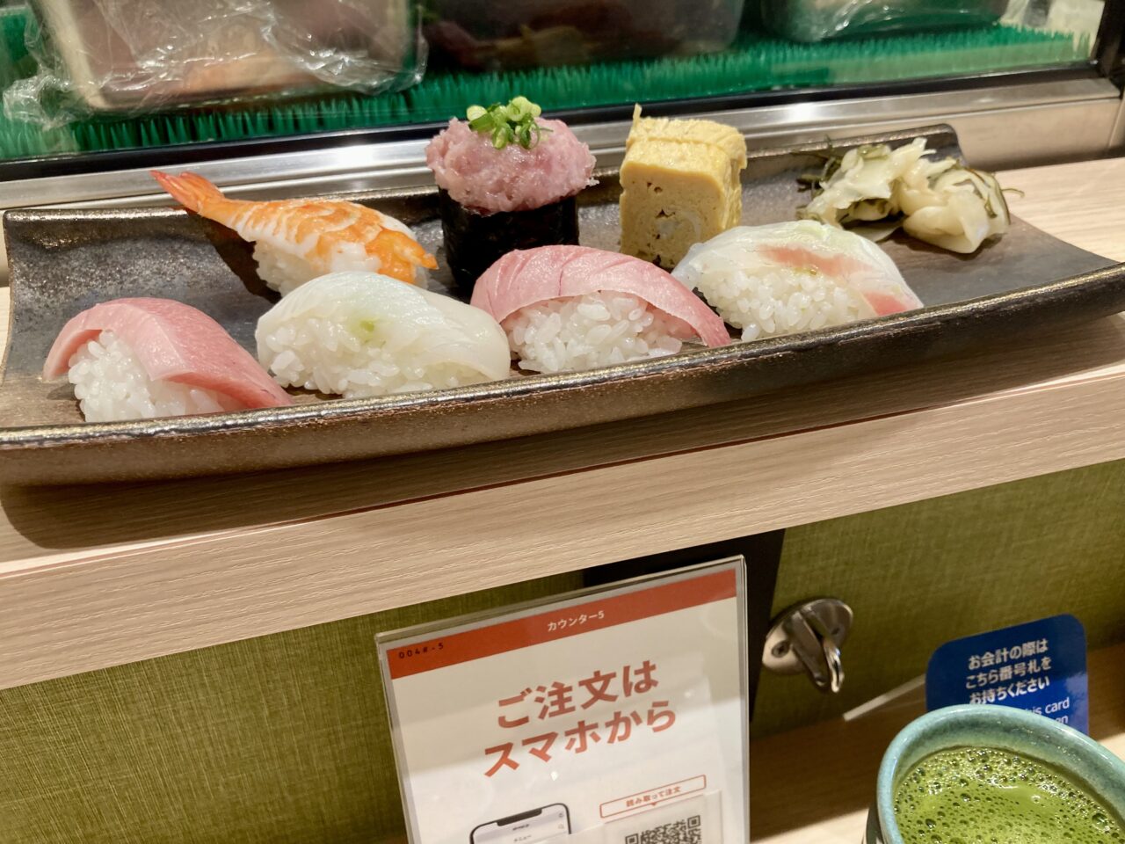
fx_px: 910
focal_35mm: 28
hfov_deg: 63.4
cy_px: 422
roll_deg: +0.3
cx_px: 562
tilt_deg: -34.2
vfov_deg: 49.7
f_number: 1.8
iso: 80
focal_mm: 3.99
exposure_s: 1/50
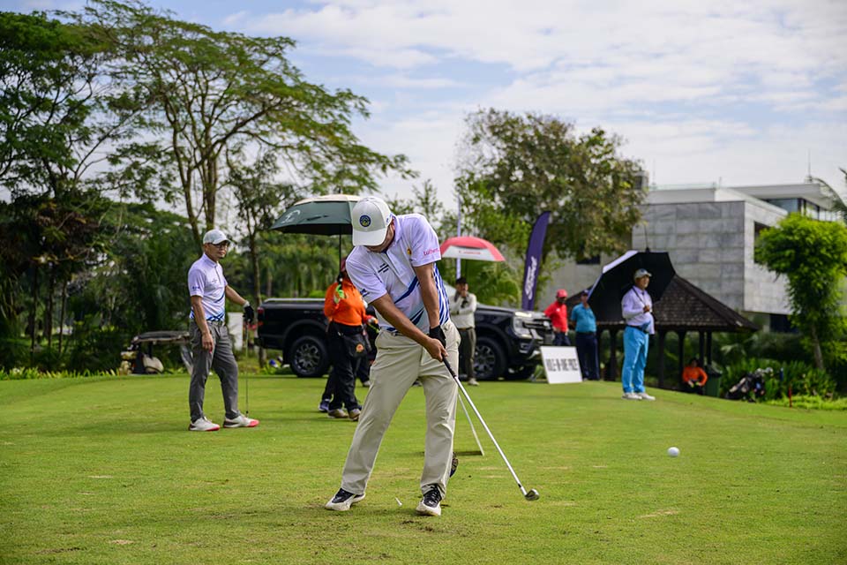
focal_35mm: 52
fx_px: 1223
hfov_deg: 38.2
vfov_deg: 26.0
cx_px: 424
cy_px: 282
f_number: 2.8
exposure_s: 1/4000
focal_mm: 52
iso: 160
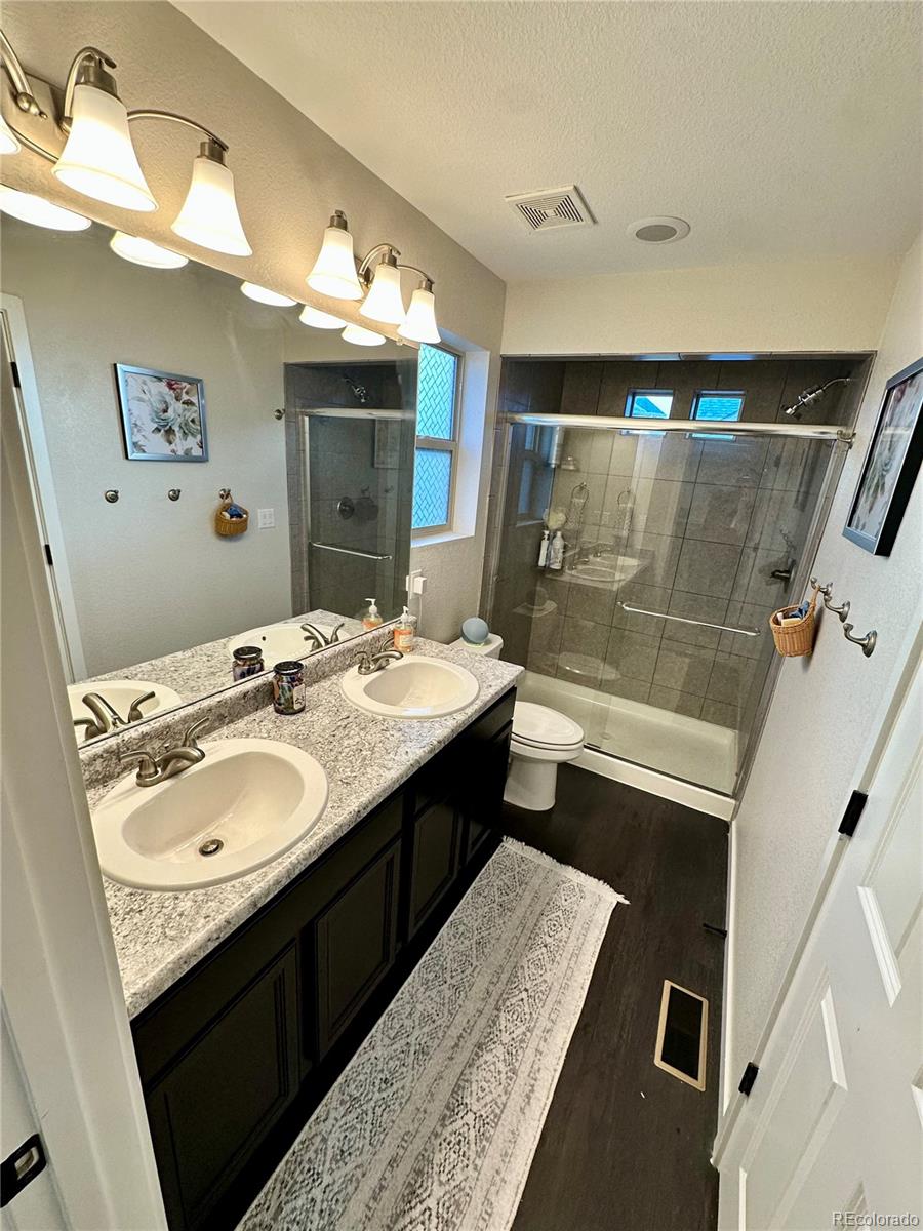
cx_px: 462
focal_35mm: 14
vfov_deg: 102.1
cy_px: 616
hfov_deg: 85.7
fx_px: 498
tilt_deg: -17.0
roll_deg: -4.9
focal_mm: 2.22
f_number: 2.2
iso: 160
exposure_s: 1/120
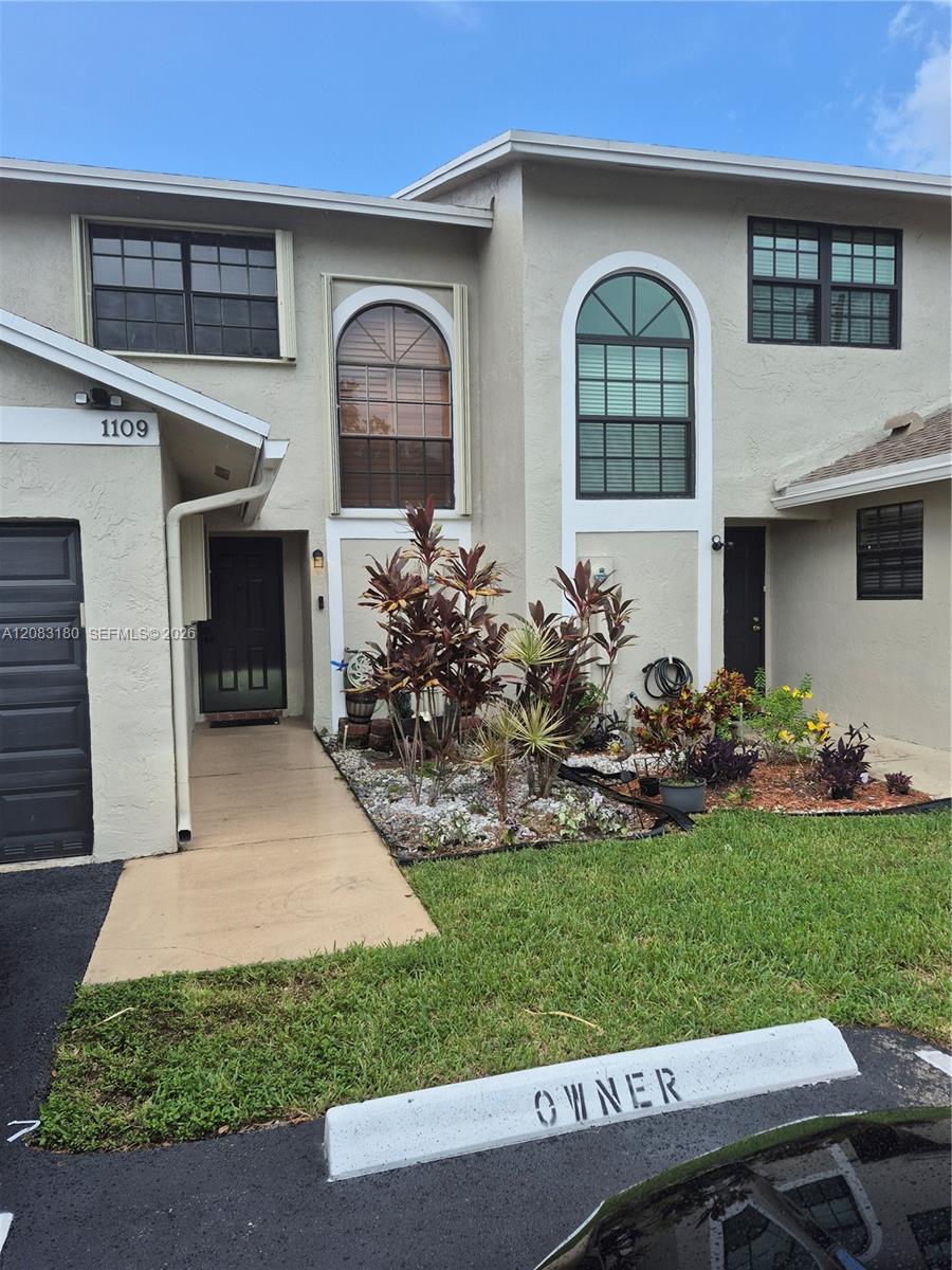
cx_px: 476
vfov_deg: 73.9
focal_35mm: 23
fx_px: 843
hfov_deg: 58.9
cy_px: 635
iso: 25
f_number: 1.8
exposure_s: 1/592
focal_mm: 5.4
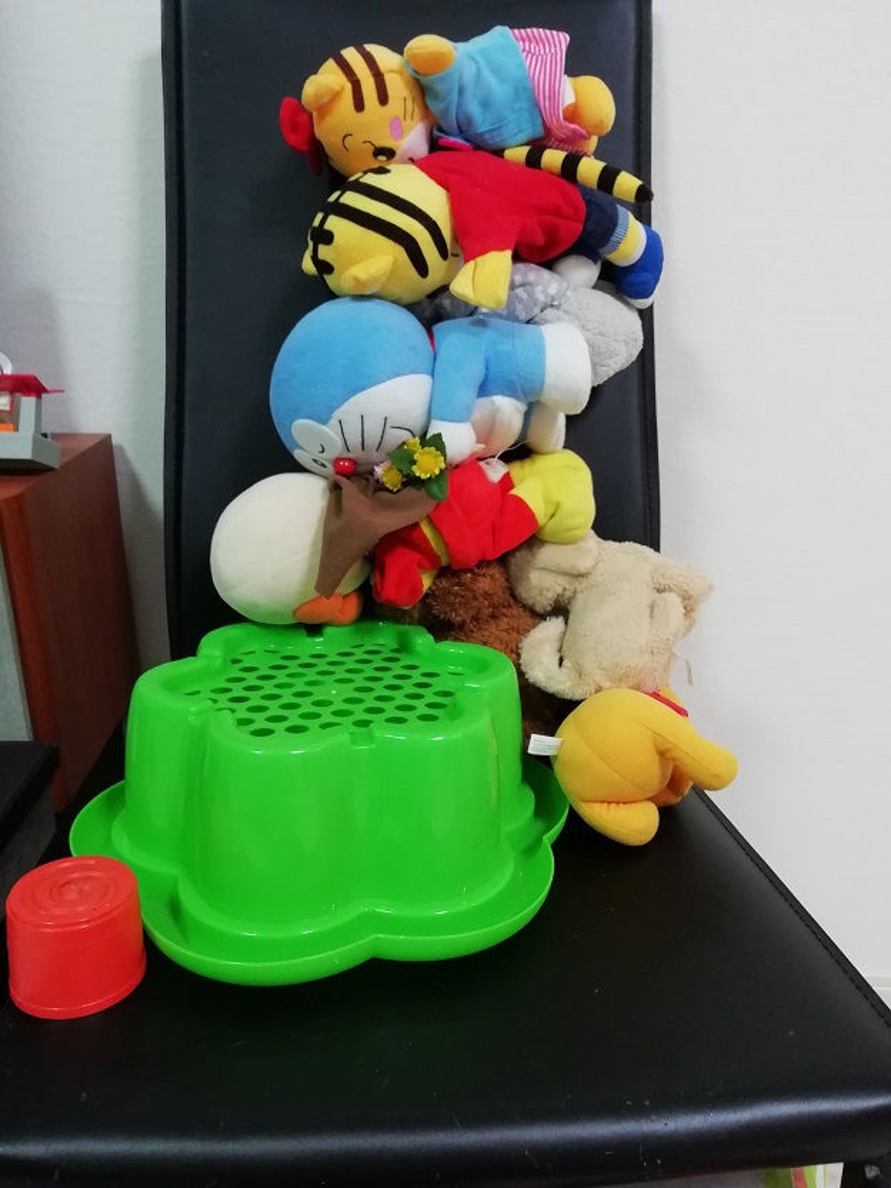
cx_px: 446
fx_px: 892
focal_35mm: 26
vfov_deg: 67.3
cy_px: 594
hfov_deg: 53.1
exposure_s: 1/33.3
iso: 200
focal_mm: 3.46
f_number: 2.2
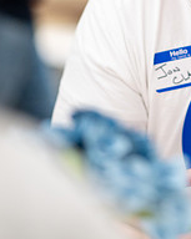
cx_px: 207
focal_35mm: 298
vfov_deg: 6.5
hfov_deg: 5.2
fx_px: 2111
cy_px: 2
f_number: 1.6
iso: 640
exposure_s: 1/400
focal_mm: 105
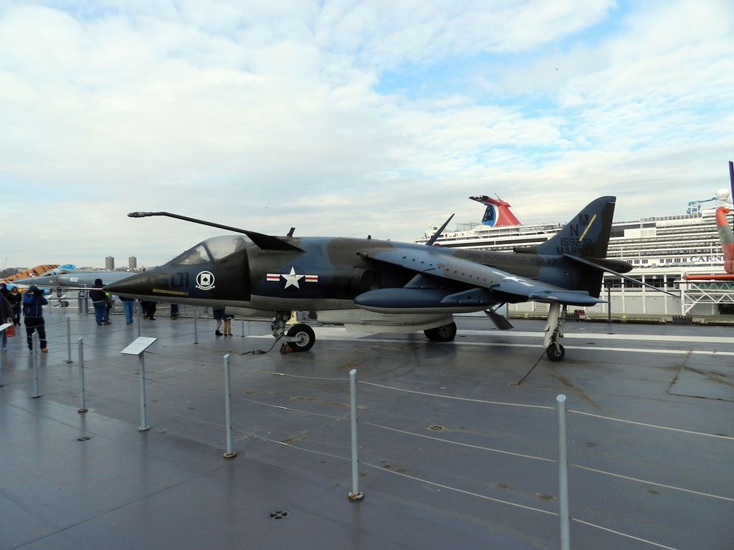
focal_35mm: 23
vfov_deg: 58.9
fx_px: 488
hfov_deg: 73.9
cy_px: 275
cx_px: 367
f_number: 4
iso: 160
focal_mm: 4
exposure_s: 1/800
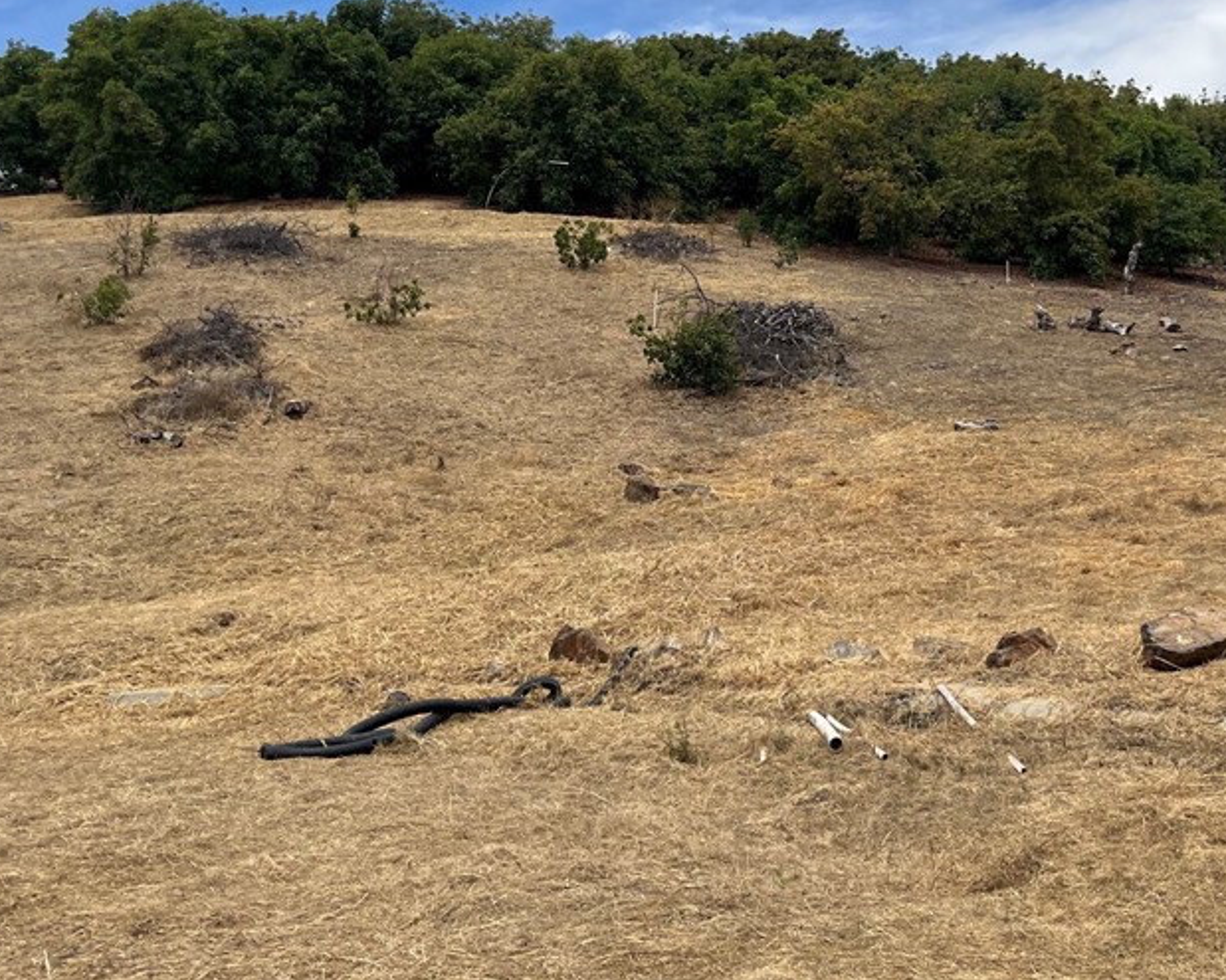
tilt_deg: +3.8
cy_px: 333
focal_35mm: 42
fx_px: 1524
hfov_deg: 43.0
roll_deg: +0.1
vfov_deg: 35.3
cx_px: 860
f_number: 1.6
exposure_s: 1/5076
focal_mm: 5.1
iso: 50
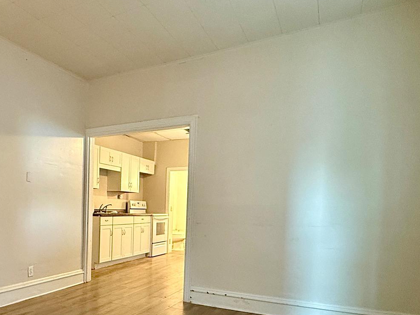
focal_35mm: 29
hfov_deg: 58.3
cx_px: 102
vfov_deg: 47.2
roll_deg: -1.2
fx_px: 352
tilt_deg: -1.8
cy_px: 218
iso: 500
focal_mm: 2.22
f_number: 2.2
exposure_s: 1/59
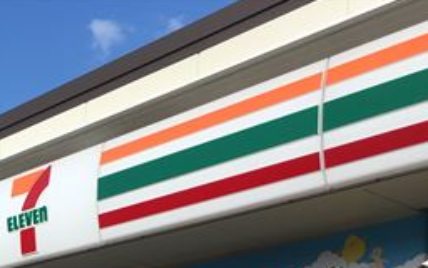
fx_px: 898
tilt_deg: +4.2
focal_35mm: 77
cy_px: 397
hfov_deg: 26.0
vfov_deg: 15.6
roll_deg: -3.1
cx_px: 50
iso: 25
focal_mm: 4.15
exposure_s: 1/1374
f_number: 2.2
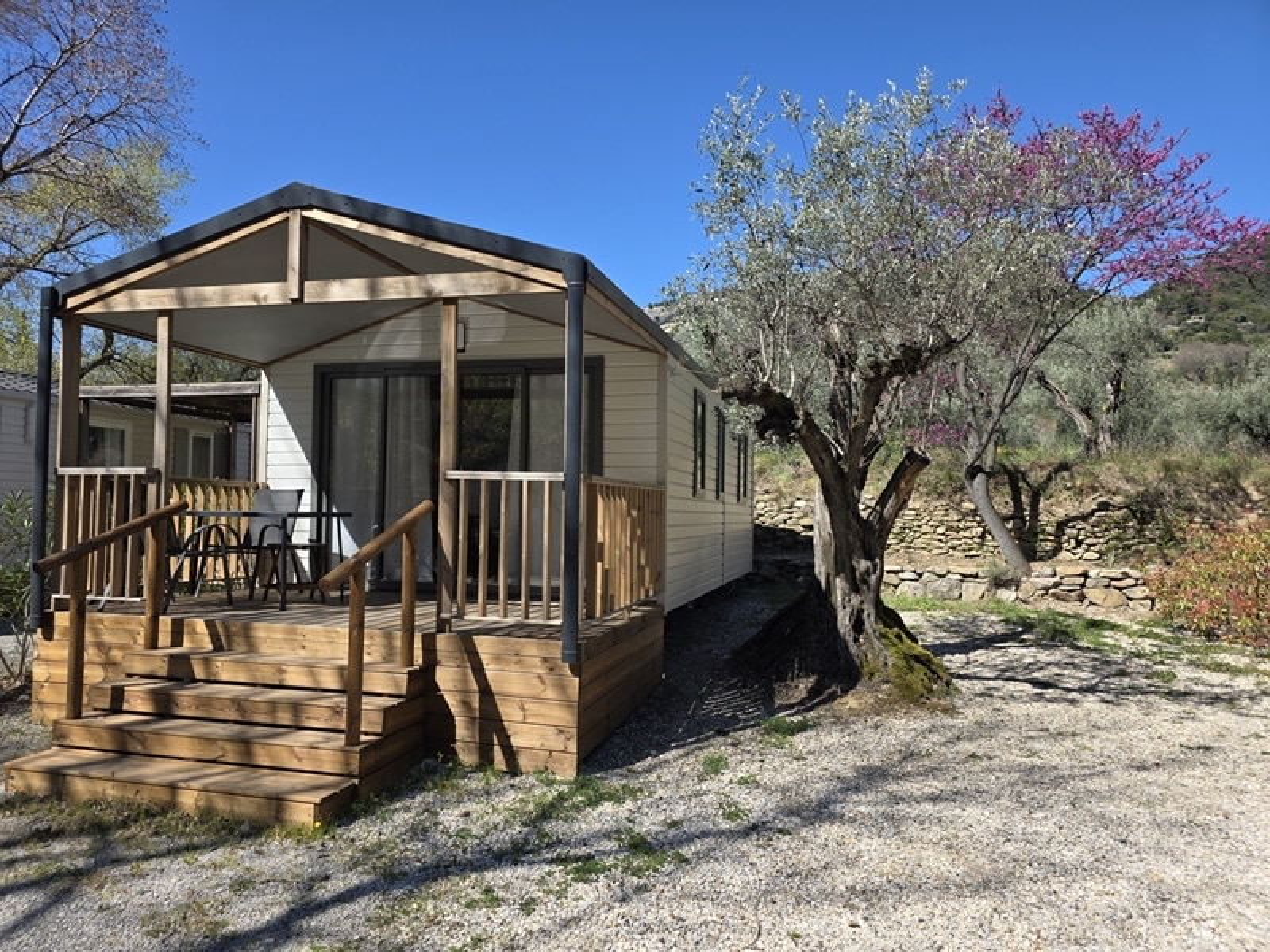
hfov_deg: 73.9
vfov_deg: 58.9
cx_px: 635
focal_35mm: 23
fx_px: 844
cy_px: 476
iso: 80
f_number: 1.7
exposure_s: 1/3972
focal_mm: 6.3
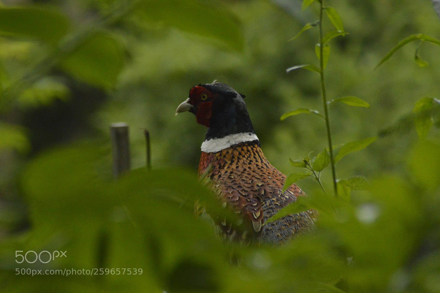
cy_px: 146
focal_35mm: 452
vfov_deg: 3.0
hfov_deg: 4.6
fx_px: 5523
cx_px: 219
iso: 3200
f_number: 13
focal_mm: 300
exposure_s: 1/500
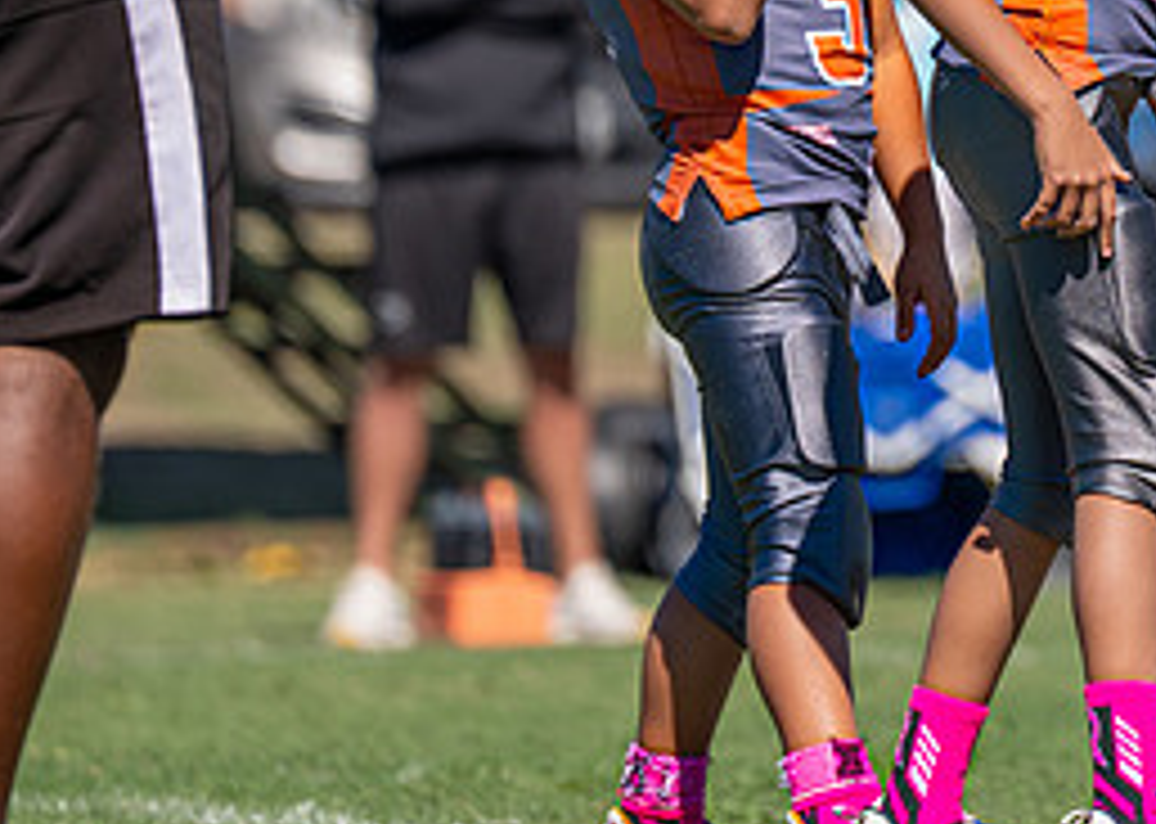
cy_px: -77
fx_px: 20793
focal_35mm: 634
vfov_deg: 2.3
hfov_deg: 3.2
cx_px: 1072
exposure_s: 1/3200
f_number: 2.8
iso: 160
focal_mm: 200
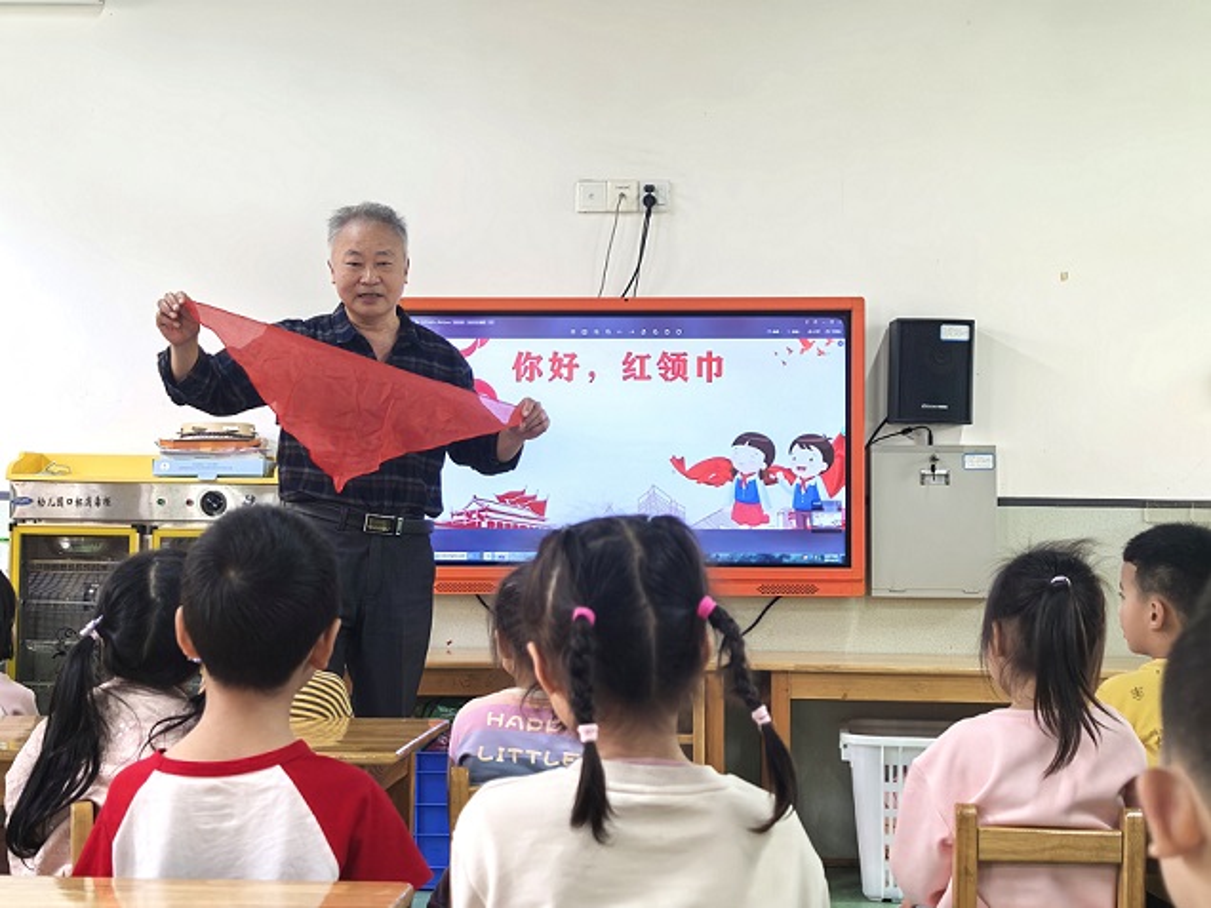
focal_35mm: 59
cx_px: 606
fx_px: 2064
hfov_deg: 32.7
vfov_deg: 24.8
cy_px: 454
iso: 125
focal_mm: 6.98
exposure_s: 1/100
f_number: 1.4
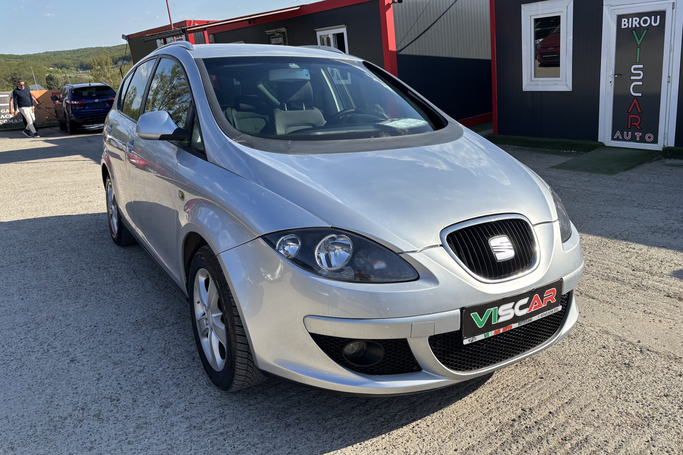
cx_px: 352
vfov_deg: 46.2
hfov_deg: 65.5
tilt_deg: -15.1
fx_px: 531
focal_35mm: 28
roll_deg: +6.3
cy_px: 192
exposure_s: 1/2571
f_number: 1.6
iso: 50
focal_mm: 5.96
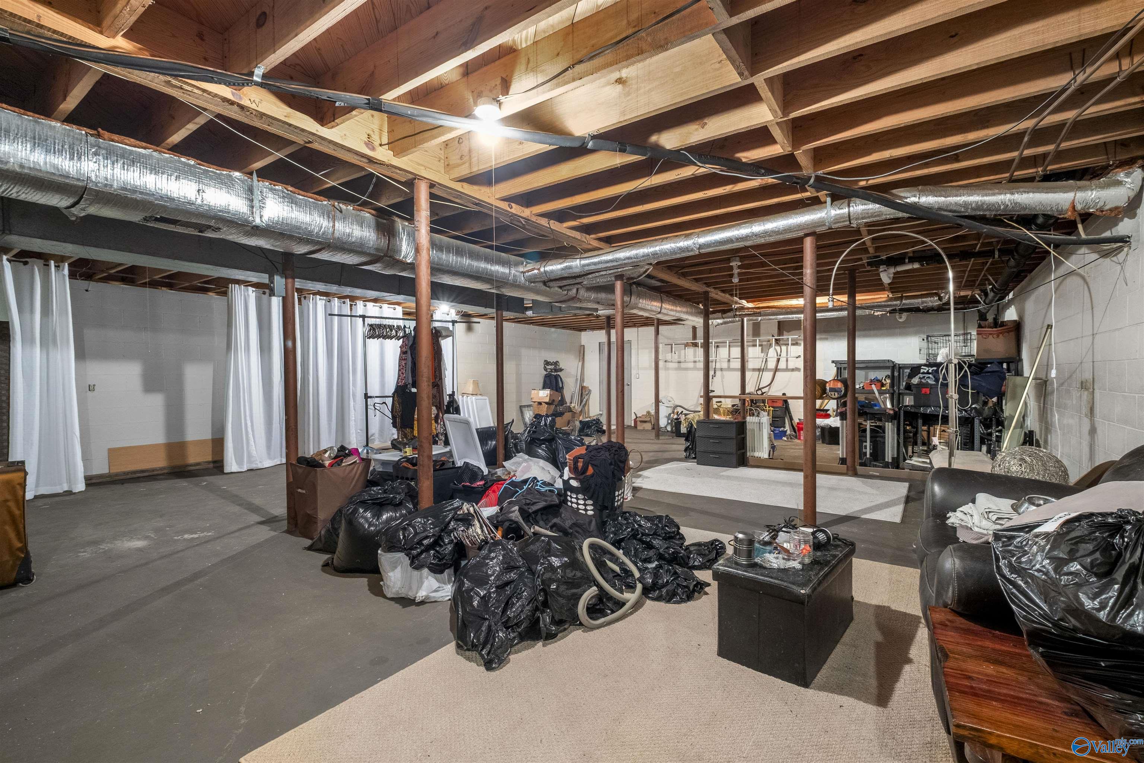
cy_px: 382
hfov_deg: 100.4
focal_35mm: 15
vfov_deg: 77.3
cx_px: 572
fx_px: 477
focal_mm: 10
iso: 640
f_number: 7.1
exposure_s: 8
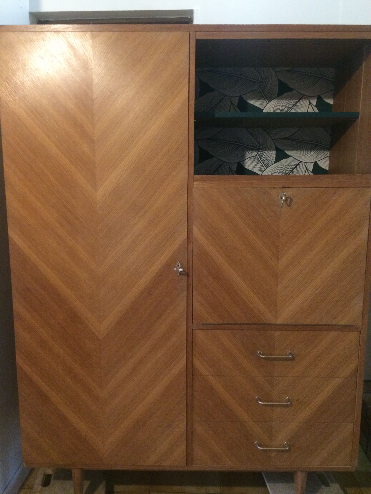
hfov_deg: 48.2
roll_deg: +1.3
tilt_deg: -11.1
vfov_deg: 61.7
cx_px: 186
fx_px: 414
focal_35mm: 29
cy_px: 247
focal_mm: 4.15
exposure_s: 1/17
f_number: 2.2
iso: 320
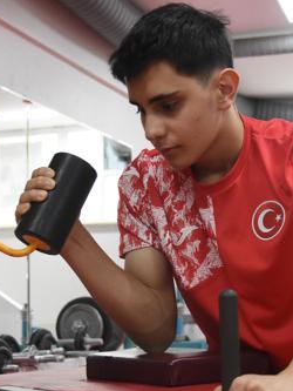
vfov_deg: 27.0
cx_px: 176
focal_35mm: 72
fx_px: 811
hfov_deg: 20.5
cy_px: 221
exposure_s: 1/250
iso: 2500
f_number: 4
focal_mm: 27
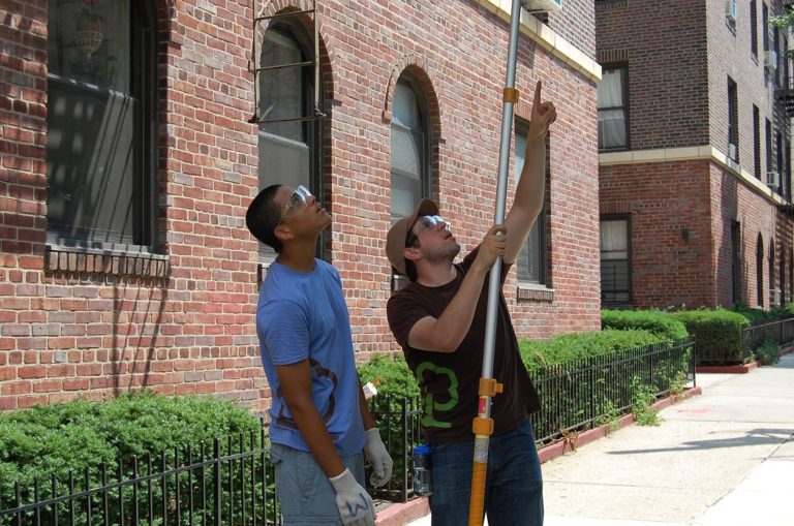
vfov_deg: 23.7
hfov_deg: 35.1
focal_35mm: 57
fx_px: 1255
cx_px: 397
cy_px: 263
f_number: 8
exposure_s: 1/250
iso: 200
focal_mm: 38
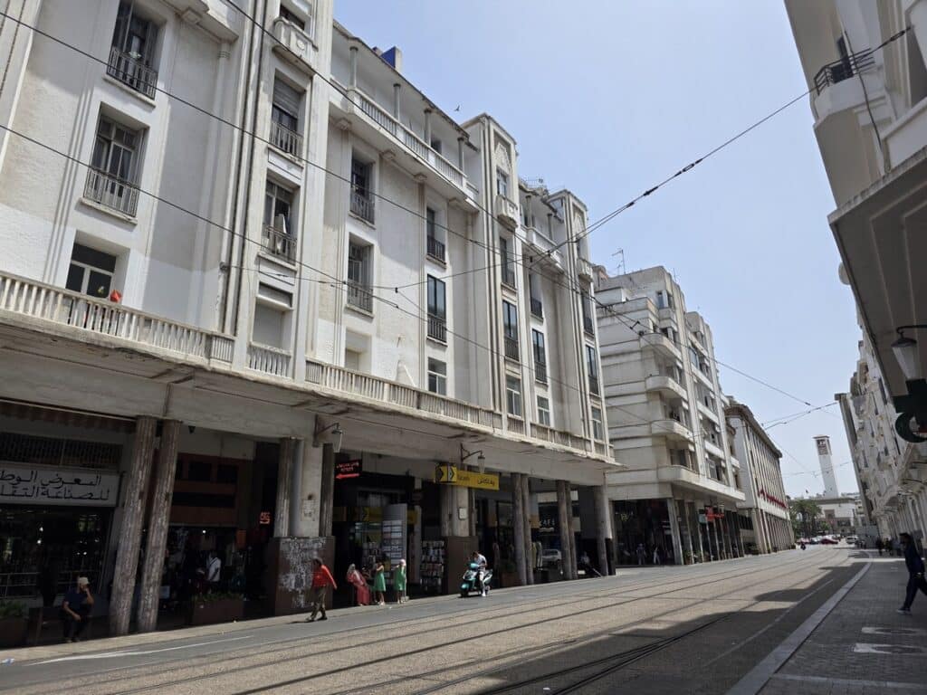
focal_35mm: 23
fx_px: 616
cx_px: 464
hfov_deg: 73.9
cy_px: 348
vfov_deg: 58.9
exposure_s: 1/6574
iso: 80
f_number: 1.7
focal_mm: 6.3
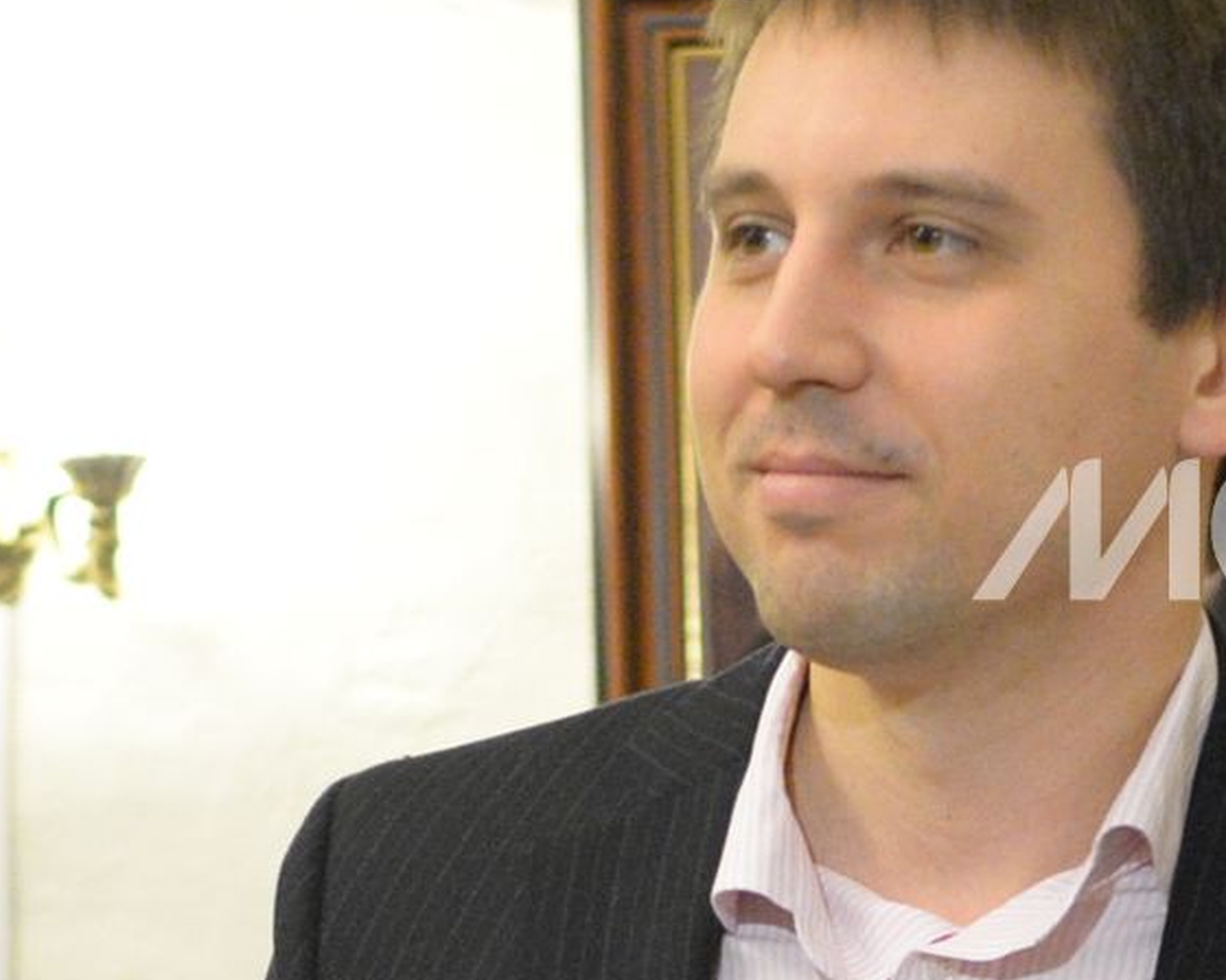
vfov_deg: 9.9
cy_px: 1433
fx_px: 5515
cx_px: 571
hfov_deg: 12.7
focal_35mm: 152
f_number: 2.8
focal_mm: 28
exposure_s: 1/200
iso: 4000
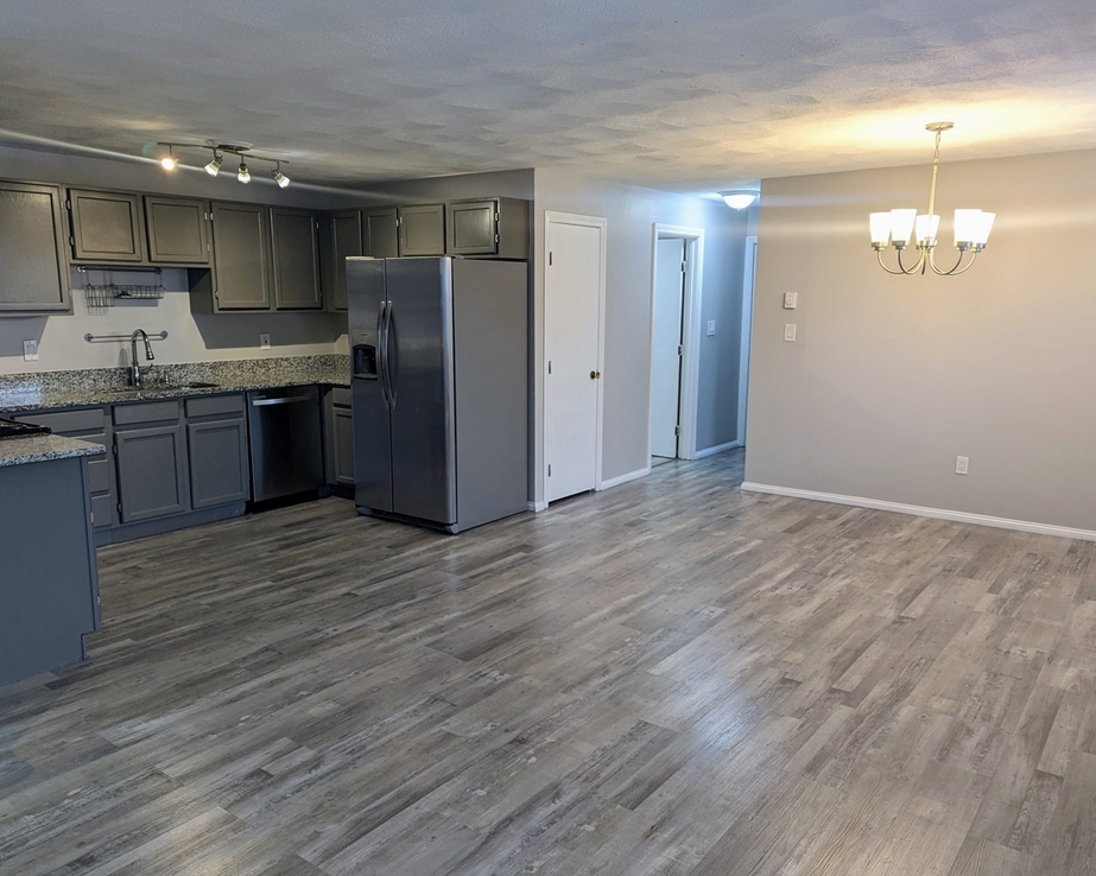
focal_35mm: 26
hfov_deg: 66.0
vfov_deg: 54.9
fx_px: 843
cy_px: 434
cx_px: 546
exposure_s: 1/40
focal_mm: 6.81
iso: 63
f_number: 1.85
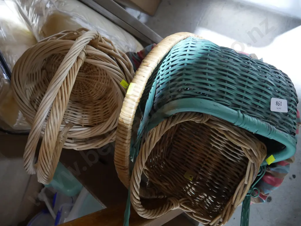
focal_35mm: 28
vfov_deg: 49.8
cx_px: 150
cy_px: 113
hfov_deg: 63.4
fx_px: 244
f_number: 3.5
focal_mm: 14
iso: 2500
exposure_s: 1/60
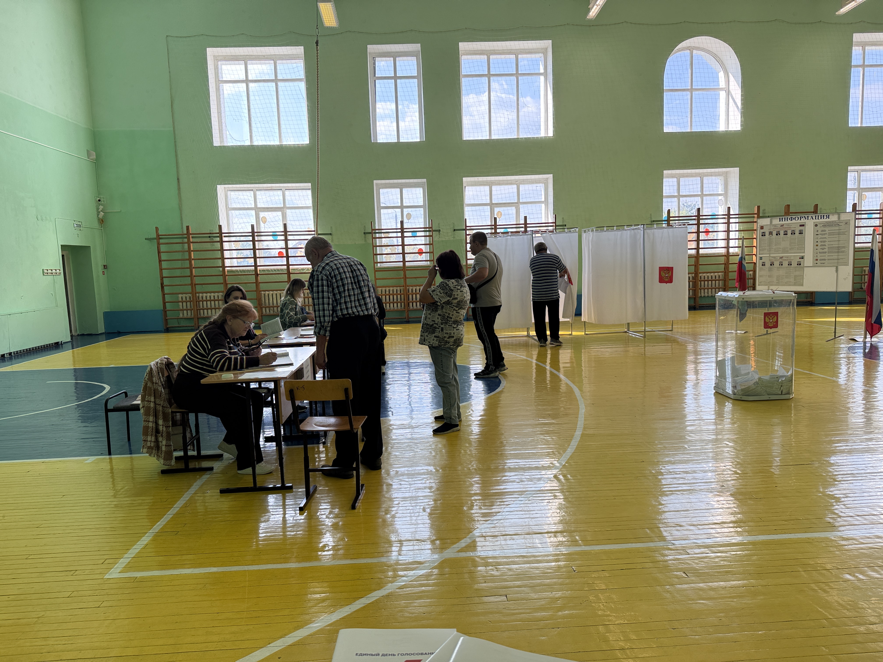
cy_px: 331
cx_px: 442
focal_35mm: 24
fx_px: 612
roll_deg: +2.7
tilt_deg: -7.1
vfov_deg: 56.8
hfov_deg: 71.6
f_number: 1.78
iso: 100
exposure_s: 1/501
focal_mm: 6.76
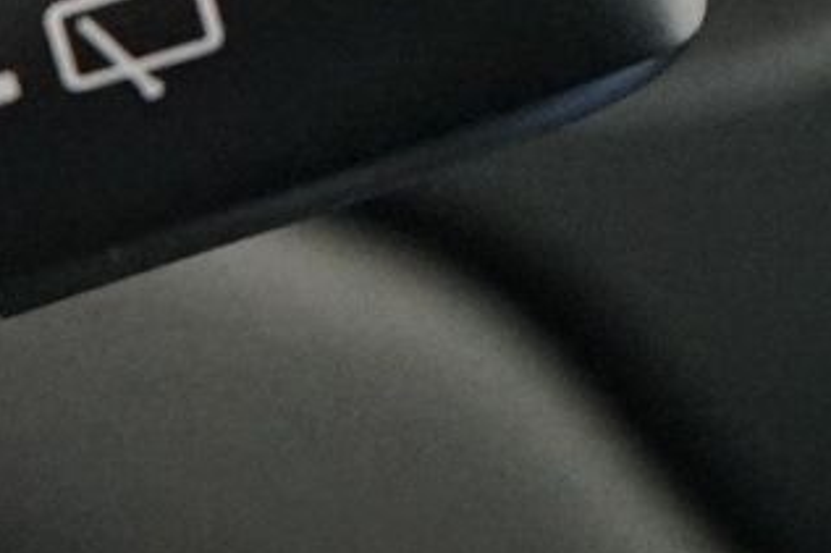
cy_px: -59
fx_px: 7821
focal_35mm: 339
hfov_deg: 5.9
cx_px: -962
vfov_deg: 4.0
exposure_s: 1/60
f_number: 4.5
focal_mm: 43
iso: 5000
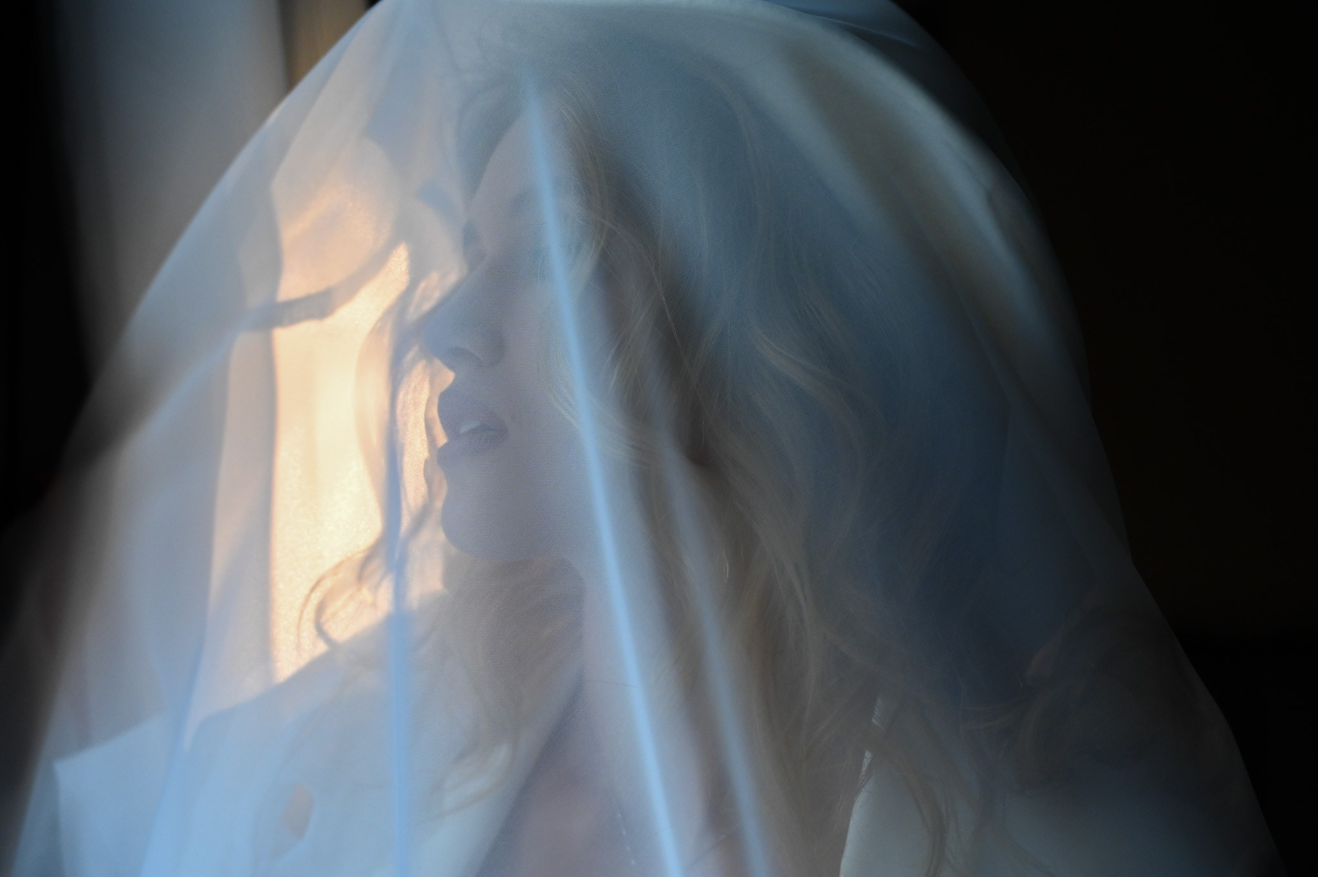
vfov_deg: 31.2
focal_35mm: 43
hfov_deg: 45.5
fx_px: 1573
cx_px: 659
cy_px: 438
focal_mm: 43
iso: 2800
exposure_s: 1/250
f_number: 4
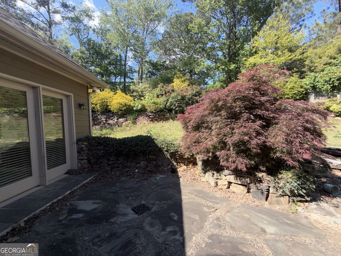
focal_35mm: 14
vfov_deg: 85.7
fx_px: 138
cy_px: 128
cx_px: 170
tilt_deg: -1.1
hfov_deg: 102.1
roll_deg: +1.6
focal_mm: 2.22
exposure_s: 1/502
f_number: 2.2
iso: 20
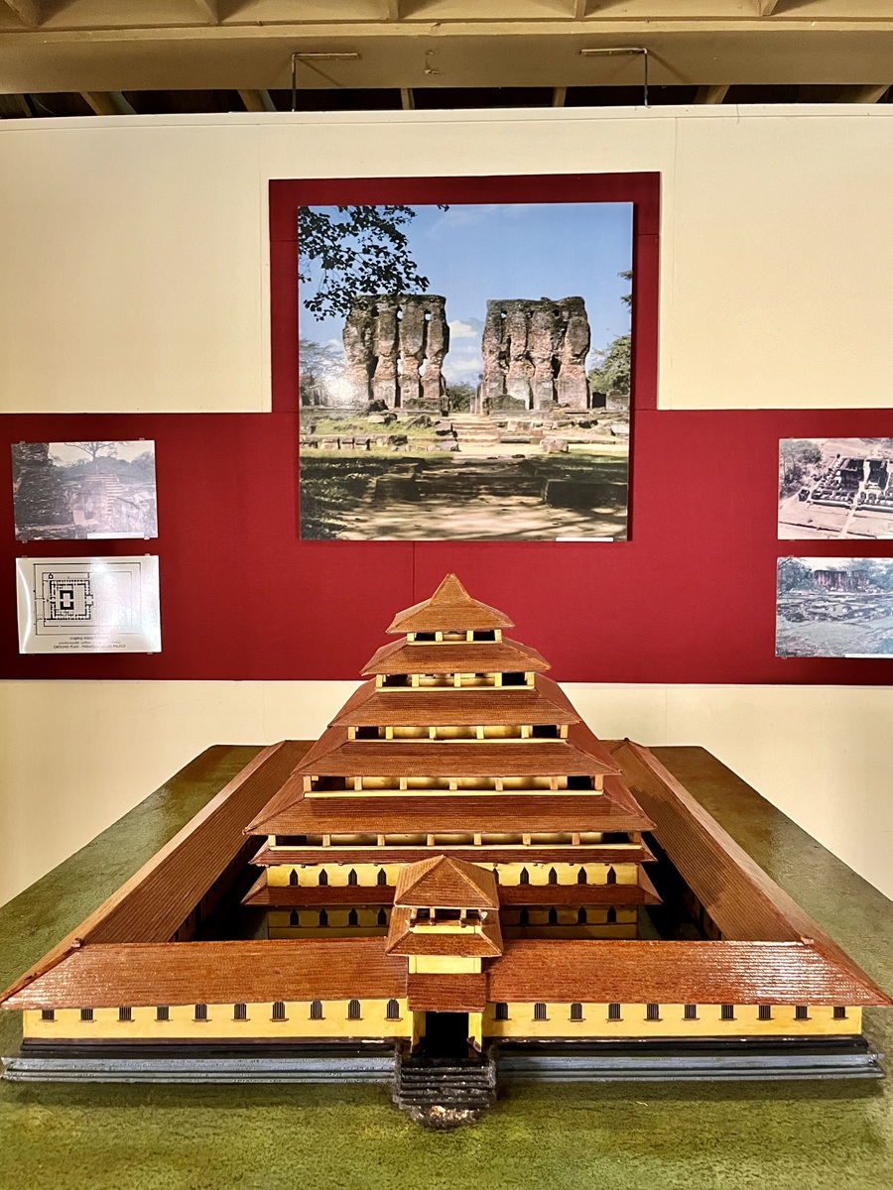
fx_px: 894
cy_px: 595
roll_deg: +0.1
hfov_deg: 53.1
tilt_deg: -3.0
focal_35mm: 26
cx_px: 446
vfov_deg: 67.3
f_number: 1.6
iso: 500
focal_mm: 5.1
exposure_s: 1/50
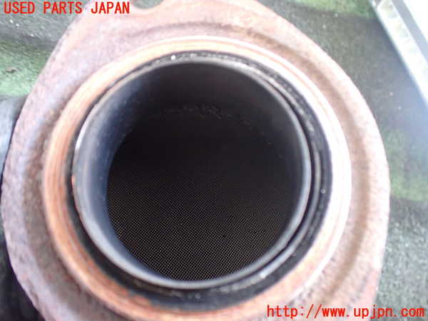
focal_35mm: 30
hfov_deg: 60.0
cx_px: 214
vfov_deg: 46.8
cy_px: 160
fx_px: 371
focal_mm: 5.4
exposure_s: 1/30
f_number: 2.3
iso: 1000
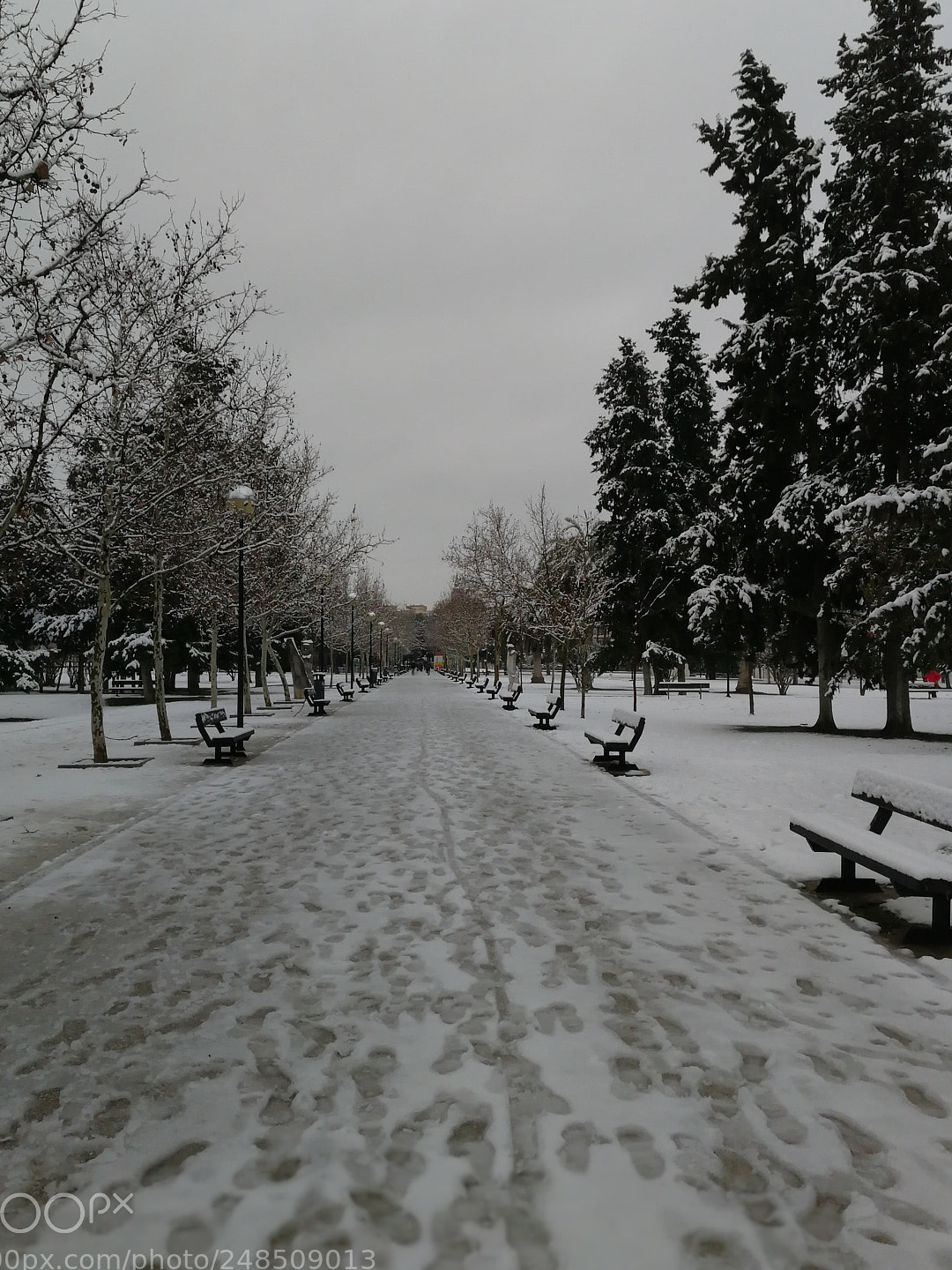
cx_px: 443
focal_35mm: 30
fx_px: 1100
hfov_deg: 46.8
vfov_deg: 60.0
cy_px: 624
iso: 160
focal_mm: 3.95
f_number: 4
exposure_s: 1/672
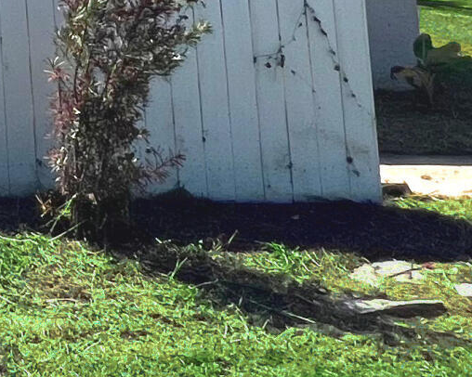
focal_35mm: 75
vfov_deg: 17.1
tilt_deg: +7.9
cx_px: -535
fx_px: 1047
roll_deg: +0.1
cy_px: -286
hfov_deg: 16.8
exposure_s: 1/3774
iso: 32
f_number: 1.8
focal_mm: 1.57
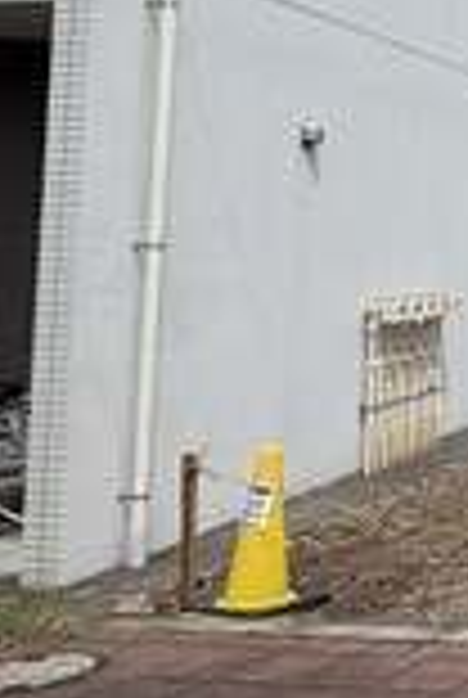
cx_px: 1148
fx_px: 1165
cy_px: 180
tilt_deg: +2.8
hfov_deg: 14.3
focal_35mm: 60
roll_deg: +0.2
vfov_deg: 32.7
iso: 20
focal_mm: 2.22
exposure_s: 1/1145
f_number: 2.2
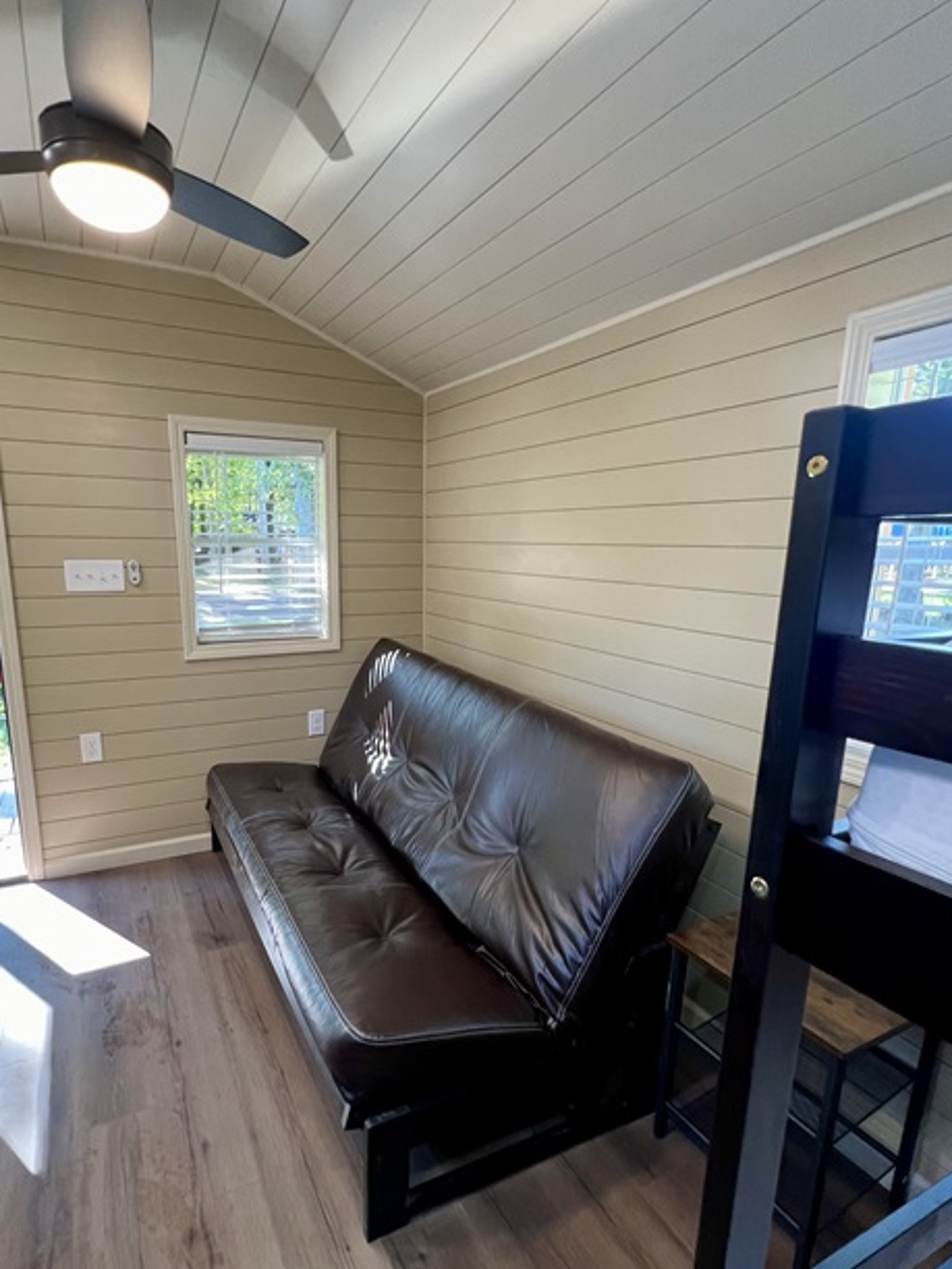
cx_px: 392
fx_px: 623
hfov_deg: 74.1
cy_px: 686
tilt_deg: -11.2
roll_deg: -0.6
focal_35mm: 17
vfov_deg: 90.8
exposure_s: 1/120
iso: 200
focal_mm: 1.57
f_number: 1.8
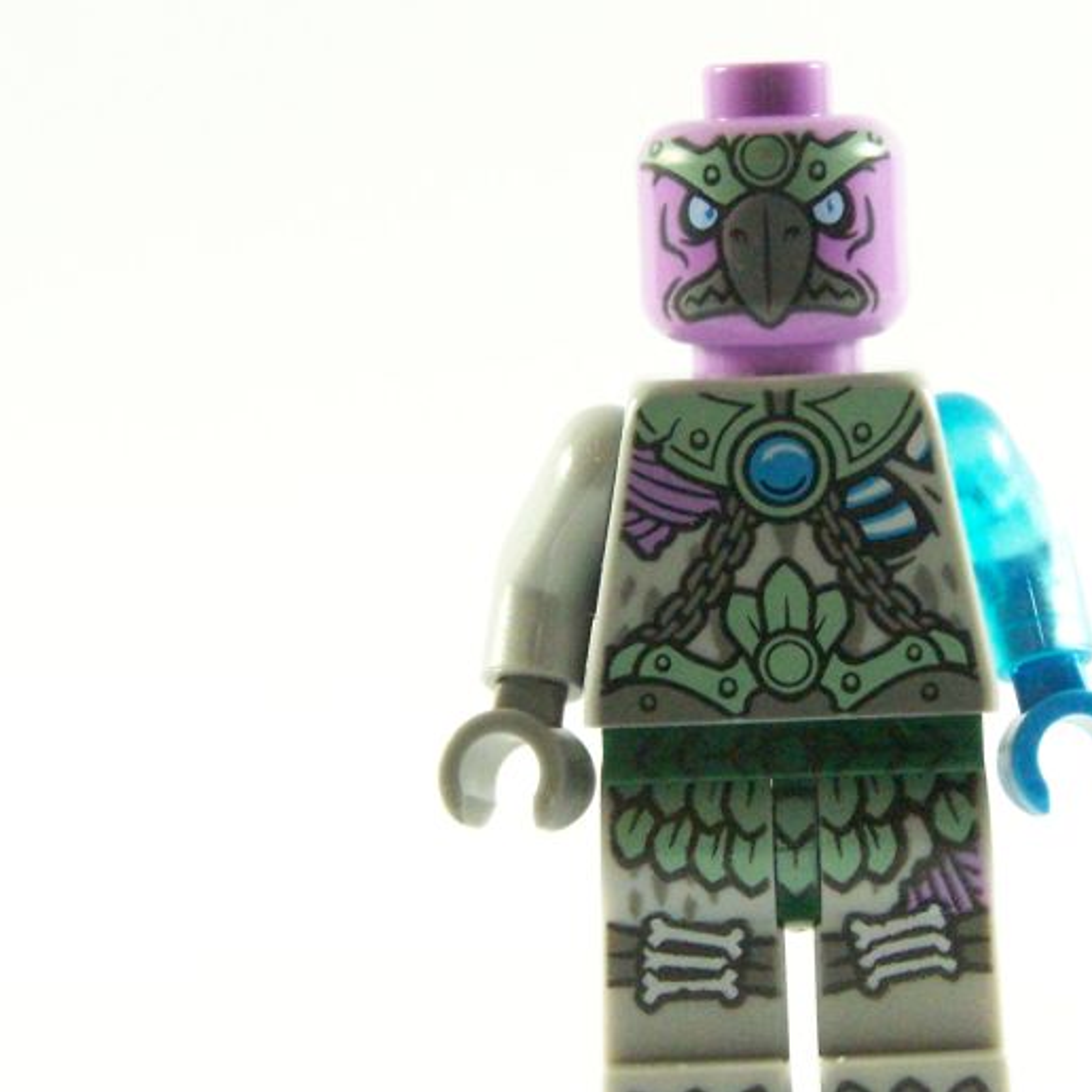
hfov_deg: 10.6
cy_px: 576
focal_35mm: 165
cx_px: 806
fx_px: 5889
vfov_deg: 10.6
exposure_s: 1/60
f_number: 4
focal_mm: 15.6
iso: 400
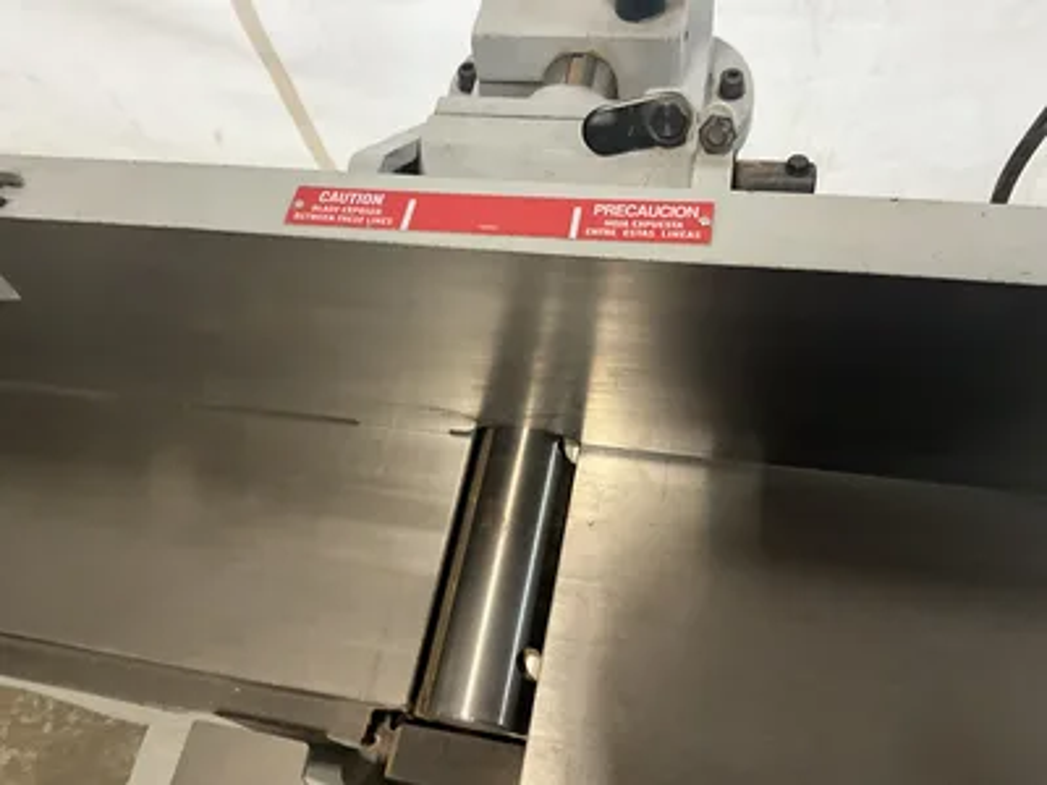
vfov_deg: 48.2
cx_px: 524
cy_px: 392
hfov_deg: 61.7
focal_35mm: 29
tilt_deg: -59.8
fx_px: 877
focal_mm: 3
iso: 320
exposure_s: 1/40
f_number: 1.8
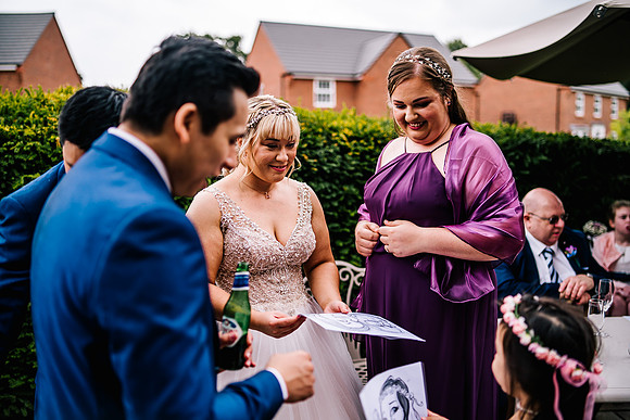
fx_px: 613
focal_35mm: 35
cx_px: 315
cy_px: 210
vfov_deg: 37.9
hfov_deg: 54.4
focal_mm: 35
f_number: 1.6
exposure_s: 1/1000
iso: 100
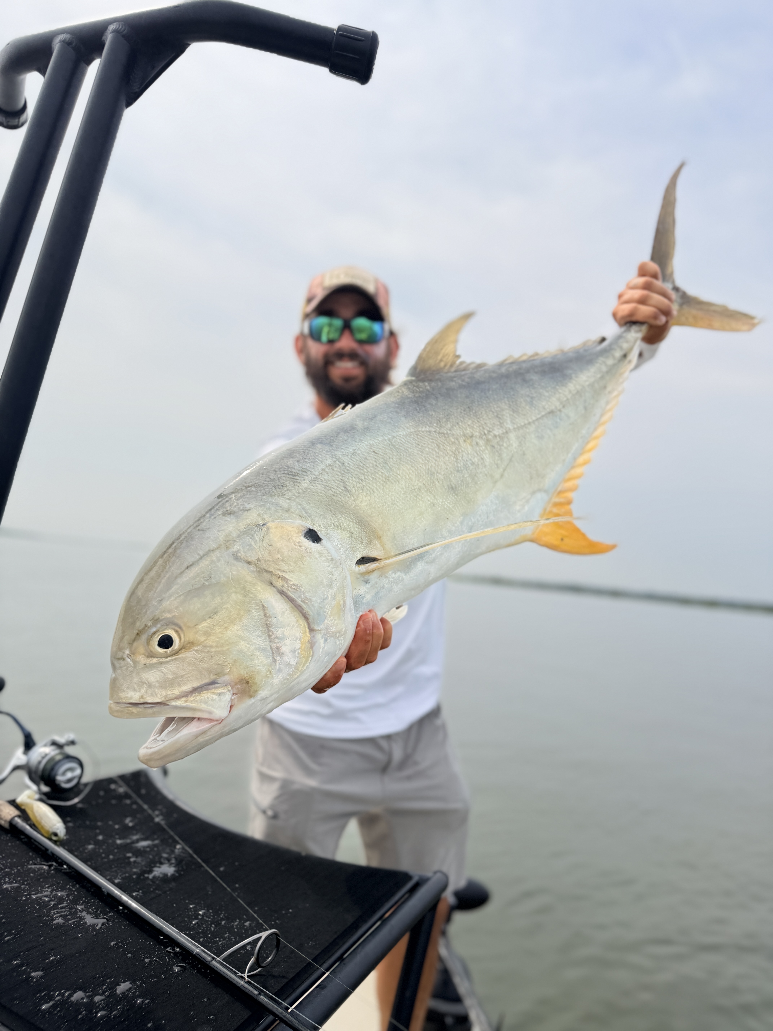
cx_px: 386
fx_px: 715
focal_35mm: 24
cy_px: 516
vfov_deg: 71.6
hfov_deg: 56.8
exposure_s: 1/7353
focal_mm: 6.76
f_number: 1.78
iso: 80
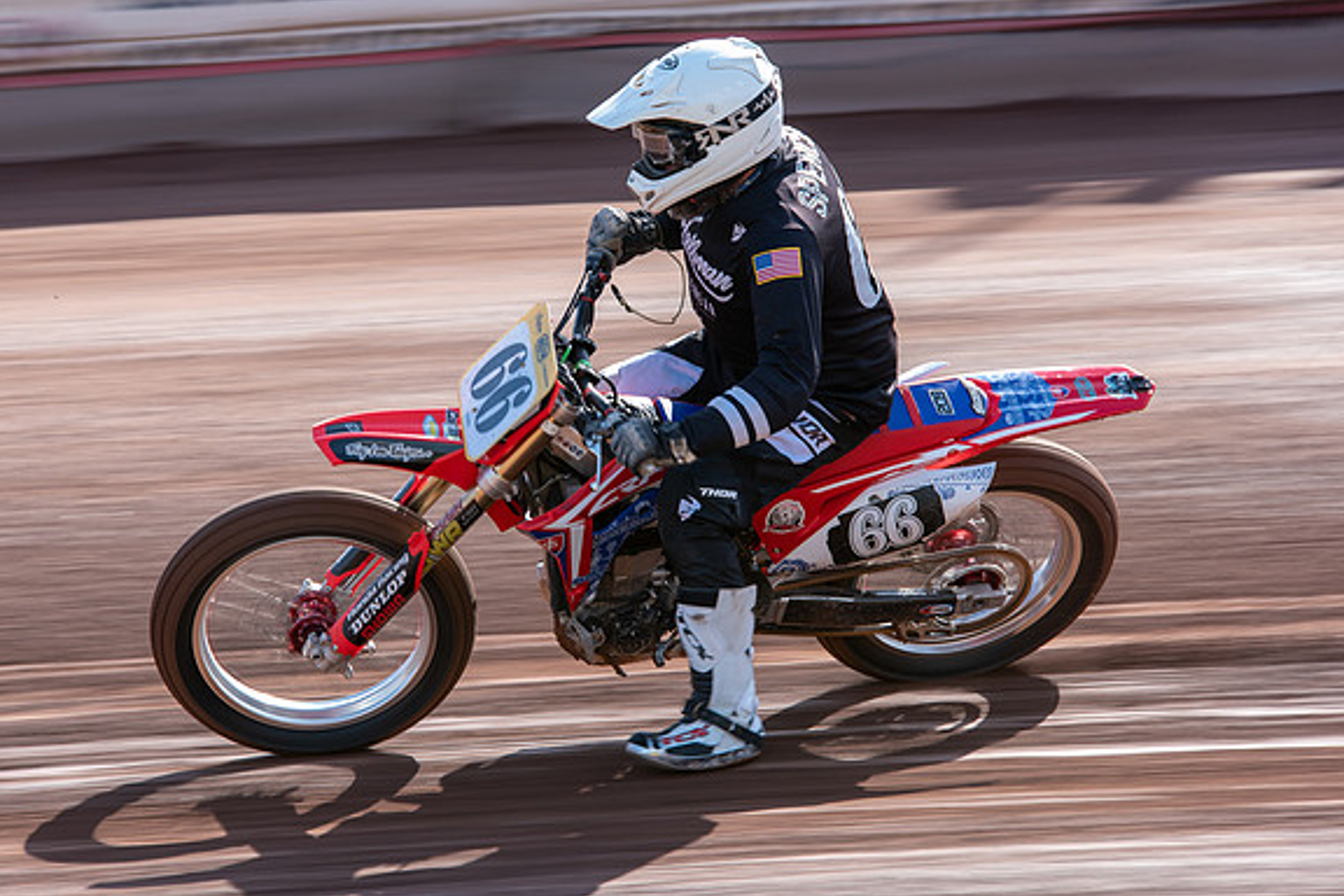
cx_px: 597
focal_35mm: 250
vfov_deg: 5.5
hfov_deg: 8.2
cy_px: 412
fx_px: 9333
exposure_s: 1/100
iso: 200
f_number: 8
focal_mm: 200
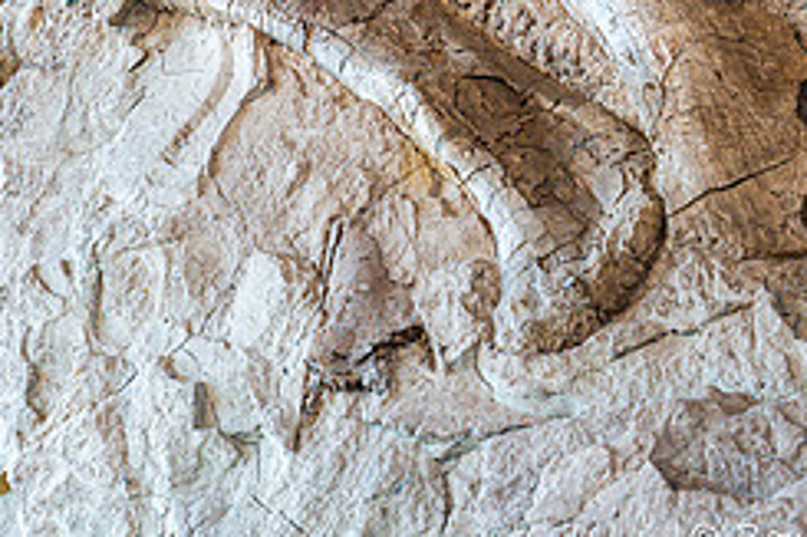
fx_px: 3719
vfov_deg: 8.2
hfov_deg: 12.2
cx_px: 804
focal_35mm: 166
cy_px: -5
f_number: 4
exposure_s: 1/160
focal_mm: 70
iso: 1000
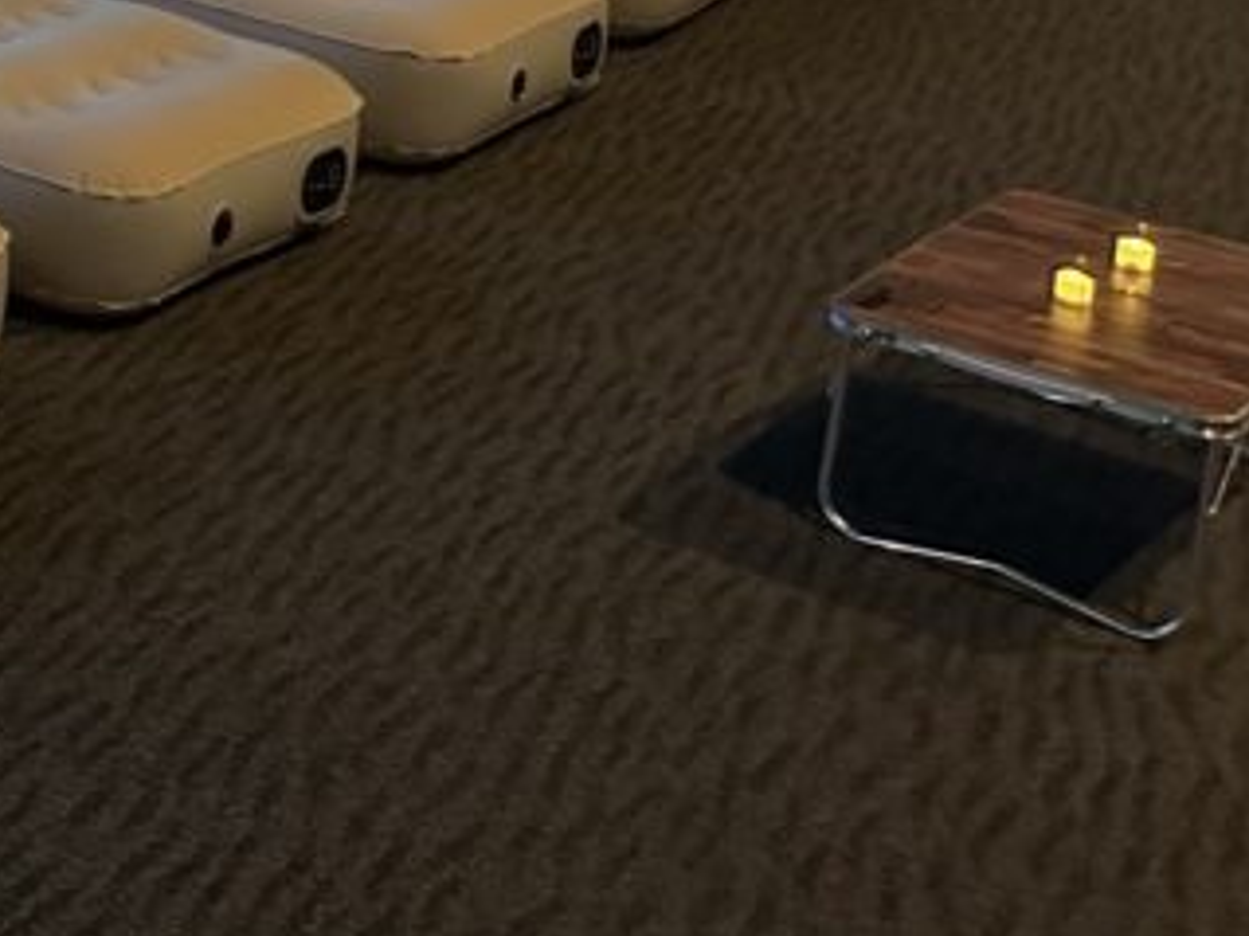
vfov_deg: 17.5
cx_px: -591
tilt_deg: -8.5
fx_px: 2777
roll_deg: -0.9
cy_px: -396
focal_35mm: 77
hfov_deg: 21.5
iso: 1000
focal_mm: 6.86
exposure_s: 1/40
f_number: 1.78
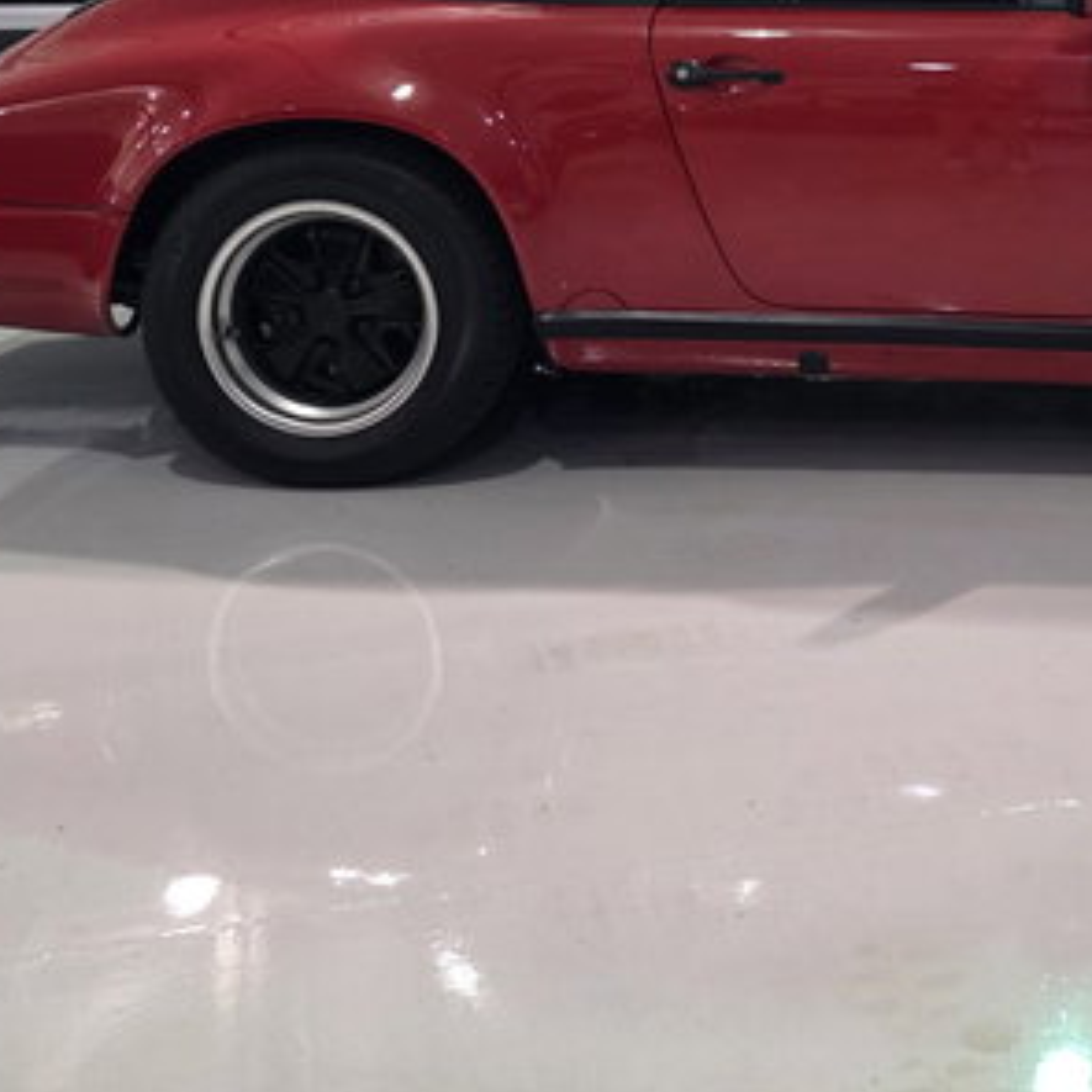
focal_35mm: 53
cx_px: 951
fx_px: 1892
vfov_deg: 30.8
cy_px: 115
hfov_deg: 31.0
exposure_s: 1/60
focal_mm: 6.3
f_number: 1.7
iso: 250
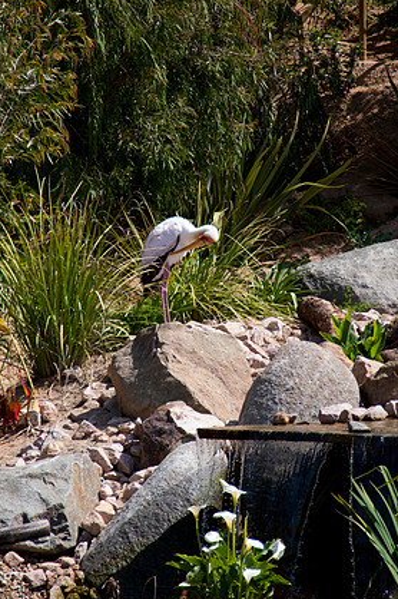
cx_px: 201
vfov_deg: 6.4
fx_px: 5365
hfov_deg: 4.2
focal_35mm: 323
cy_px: 287
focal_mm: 200
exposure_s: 1/1600
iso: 400
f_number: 7.1
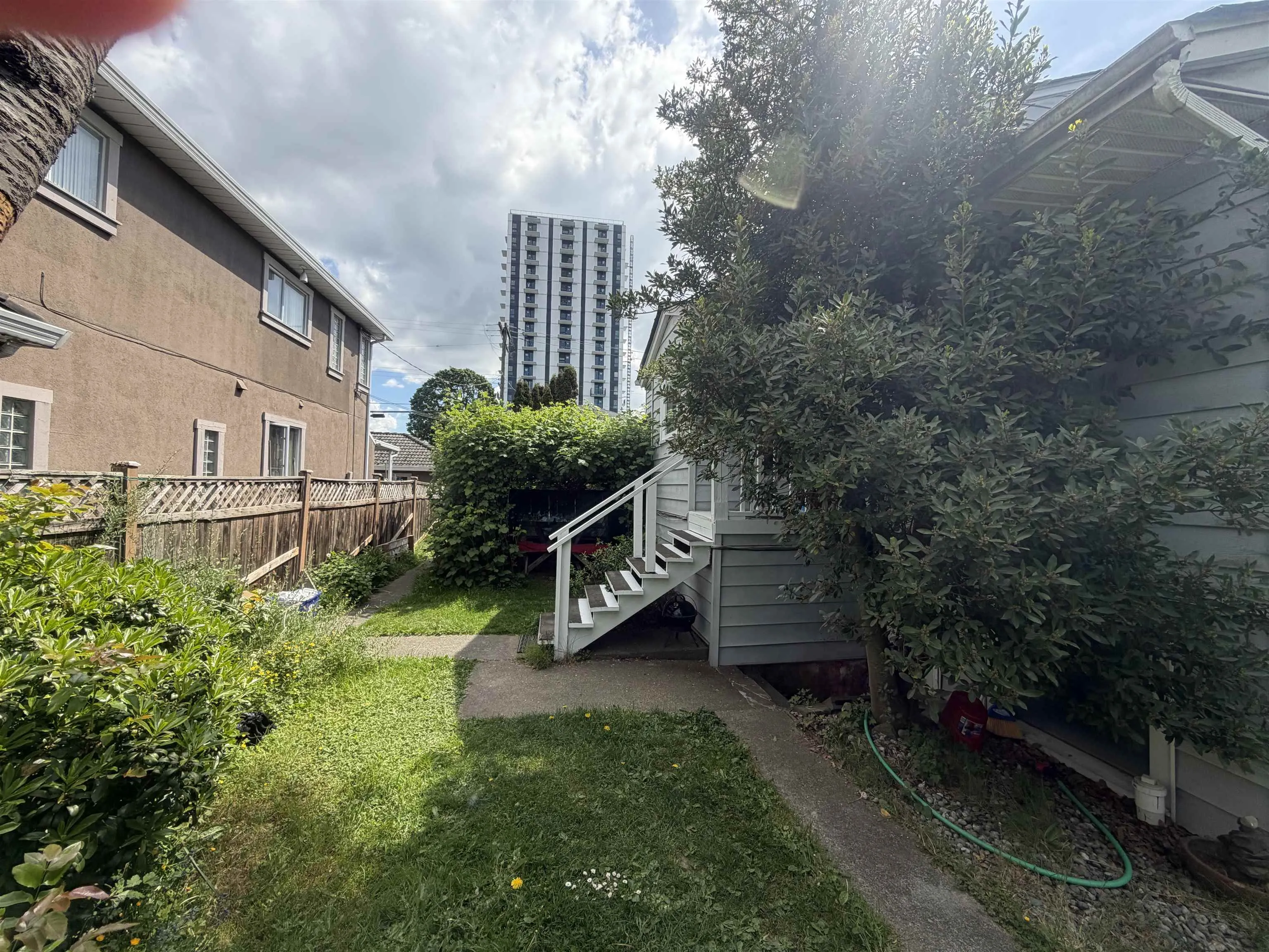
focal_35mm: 14
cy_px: 476
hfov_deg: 102.1
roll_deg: -1.0
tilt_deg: +2.8
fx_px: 513
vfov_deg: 85.7
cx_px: 634
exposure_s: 1/760
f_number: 2.2
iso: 40
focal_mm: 2.22
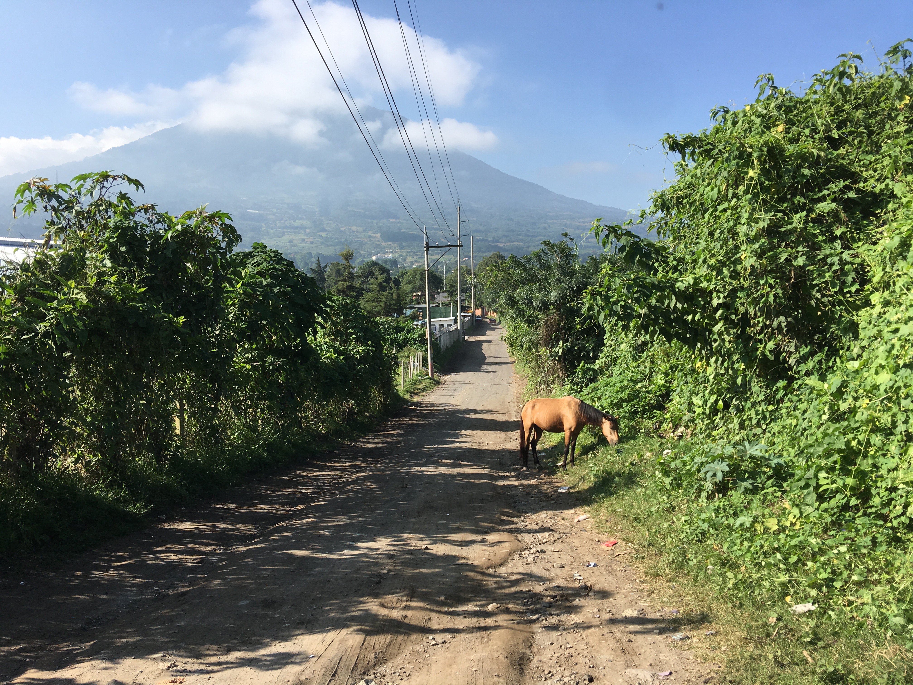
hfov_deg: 61.7
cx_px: 456
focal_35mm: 29
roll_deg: +0.5
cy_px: 342
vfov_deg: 48.2
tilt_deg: -0.4
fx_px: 765
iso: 25
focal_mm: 4.15
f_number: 2.2
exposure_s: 1/962
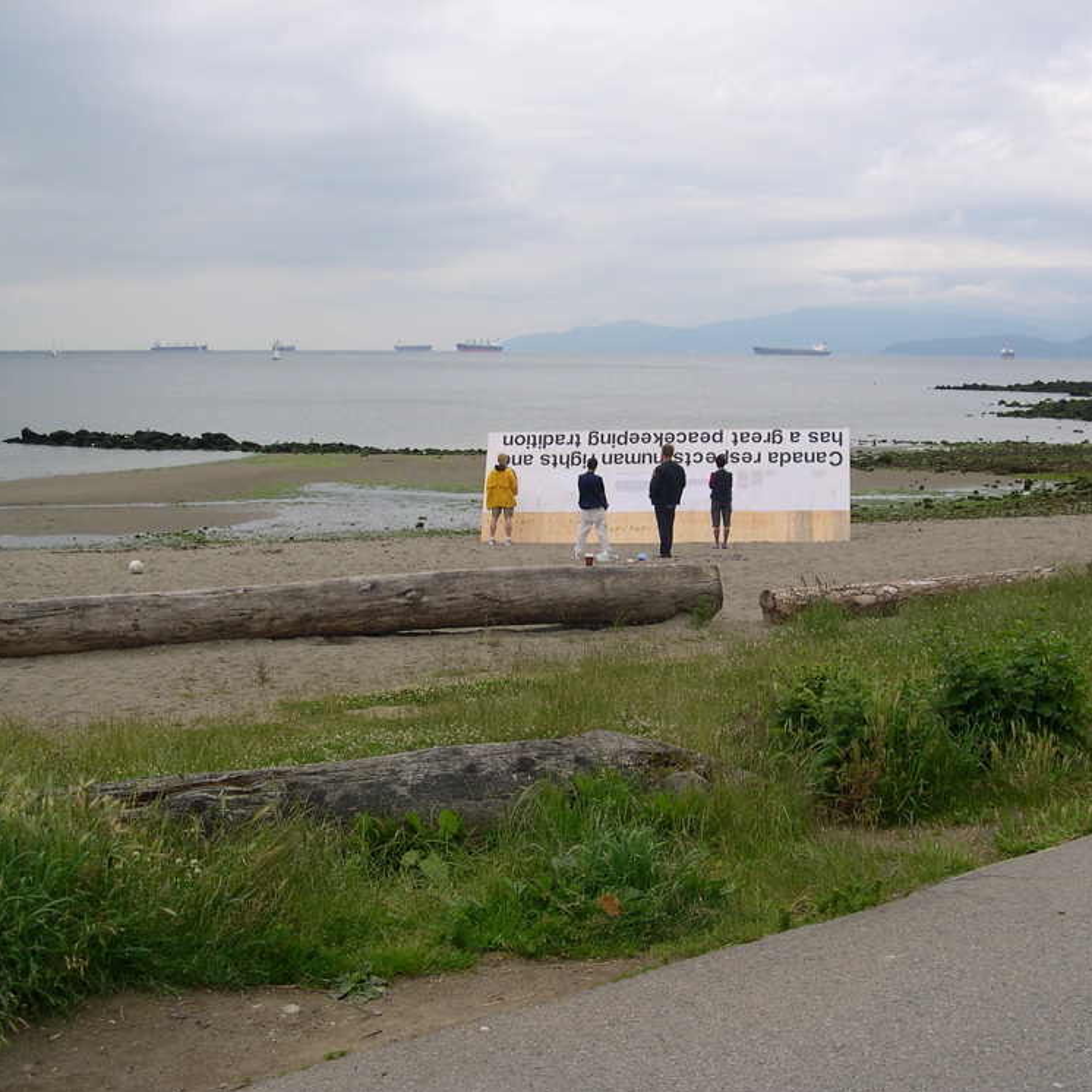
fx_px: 1606
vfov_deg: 37.6
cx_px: 610
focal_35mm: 45
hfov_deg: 37.5
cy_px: 547
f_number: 7.6
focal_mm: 8
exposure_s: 1/119
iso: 100
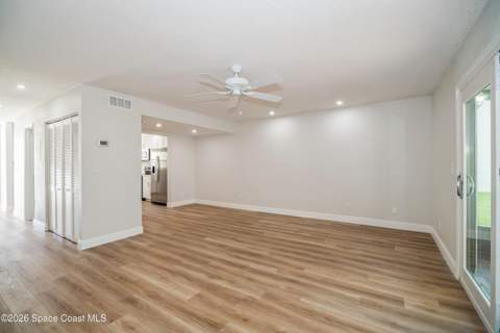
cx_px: 250
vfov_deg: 77.3
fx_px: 208
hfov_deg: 100.4
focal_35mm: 15
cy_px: 166
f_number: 8
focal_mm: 15
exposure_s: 1/8
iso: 200
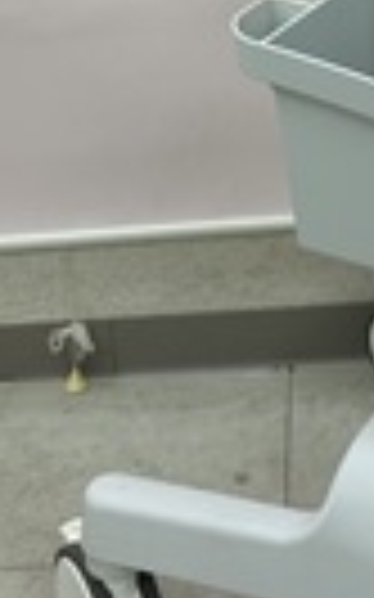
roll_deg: +1.5
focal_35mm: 102
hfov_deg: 12.5
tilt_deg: -18.8
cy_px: -180
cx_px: 455
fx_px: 1665
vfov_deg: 18.9
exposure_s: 1/143
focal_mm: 6.86
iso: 64
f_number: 1.78
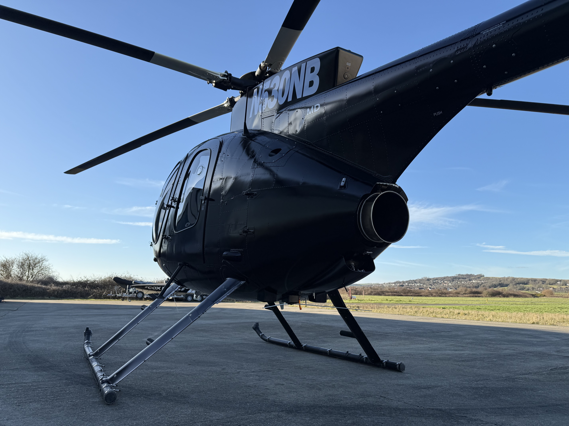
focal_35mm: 24
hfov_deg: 71.6
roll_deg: -0.6
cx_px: 284
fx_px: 394
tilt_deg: +11.3
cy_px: 213
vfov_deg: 56.8
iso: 80
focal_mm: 6.76
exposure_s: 1/2801
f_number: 1.78
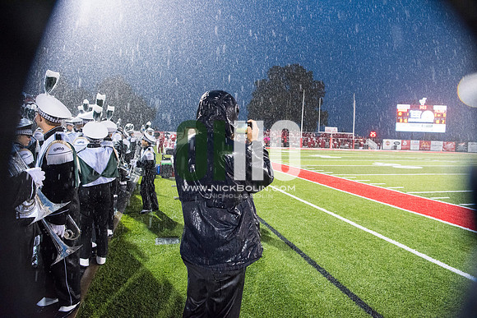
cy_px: 159
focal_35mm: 24
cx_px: 238
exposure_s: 1/320
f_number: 4
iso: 3200
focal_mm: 24
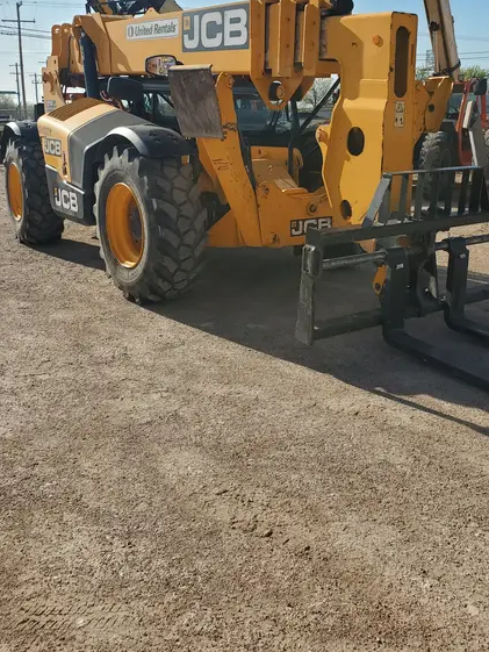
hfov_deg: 41.8
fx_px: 640
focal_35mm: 34
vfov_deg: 53.3
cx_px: 261
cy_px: 238
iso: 50
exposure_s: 1/1988
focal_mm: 4.3
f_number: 2.4
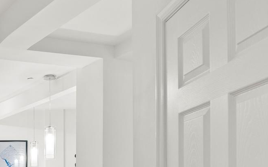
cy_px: 205
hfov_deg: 34.2
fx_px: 372
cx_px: -27
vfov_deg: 23.0
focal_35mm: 51
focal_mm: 16
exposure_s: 1/15
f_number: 4
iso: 1250
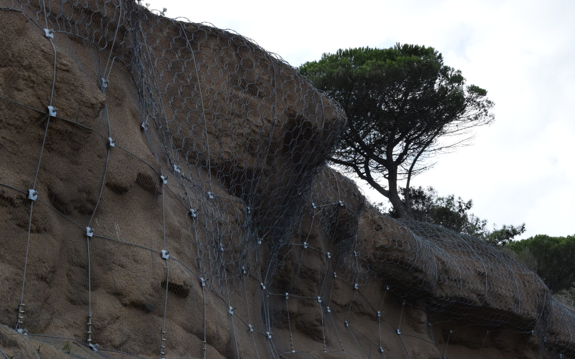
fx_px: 1207
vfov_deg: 16.9
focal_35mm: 77
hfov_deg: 26.8
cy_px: 186
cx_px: 286
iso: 1000
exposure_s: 1/800
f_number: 14
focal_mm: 50
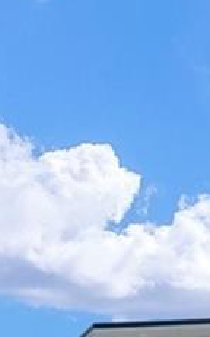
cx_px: 462
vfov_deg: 17.3
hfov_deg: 10.9
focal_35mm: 106
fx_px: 972
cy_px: 531
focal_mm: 10
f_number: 7.1
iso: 100
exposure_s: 1/500
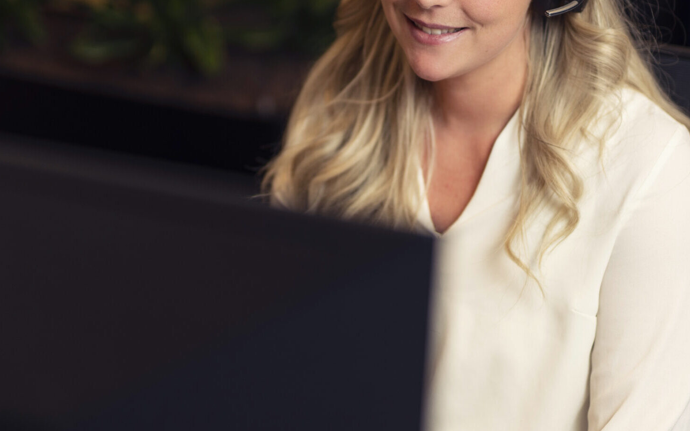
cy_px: 91
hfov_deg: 23.3
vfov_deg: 14.6
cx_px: 325
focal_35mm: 89
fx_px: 1674
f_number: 1.4
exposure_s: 1/400
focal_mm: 50
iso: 125
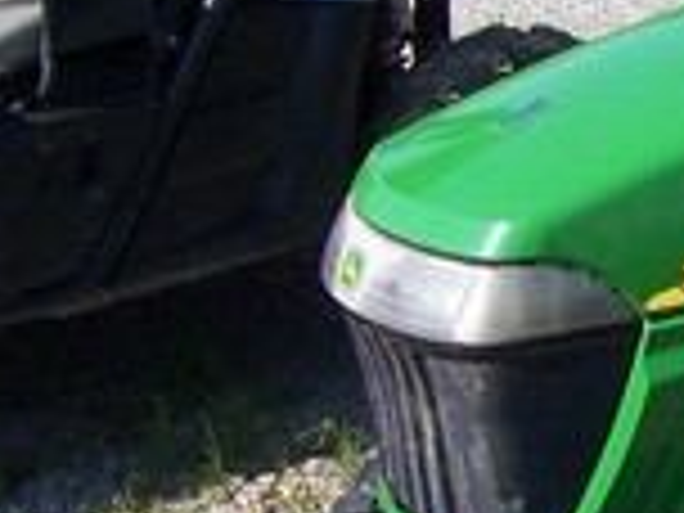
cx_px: 1184
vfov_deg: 11.2
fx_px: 2608
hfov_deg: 13.6
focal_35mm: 132
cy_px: 198
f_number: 5.6
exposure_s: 1/350
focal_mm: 5.6
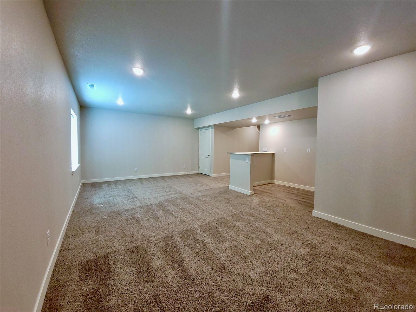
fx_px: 156
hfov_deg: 106.2
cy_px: 156
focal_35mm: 13
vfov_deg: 89.9
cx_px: 208
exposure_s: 1/30
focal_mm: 1.74
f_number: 2.2
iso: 100
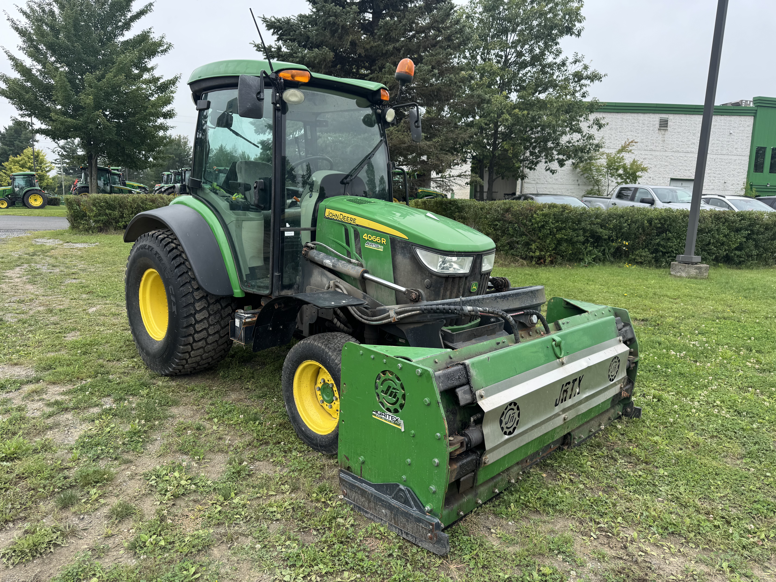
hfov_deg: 71.6
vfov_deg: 56.8
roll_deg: -0.8
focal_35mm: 24
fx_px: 538
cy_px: 291
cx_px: 388
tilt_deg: -7.4
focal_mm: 6.76
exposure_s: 1/1151
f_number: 1.78
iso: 80
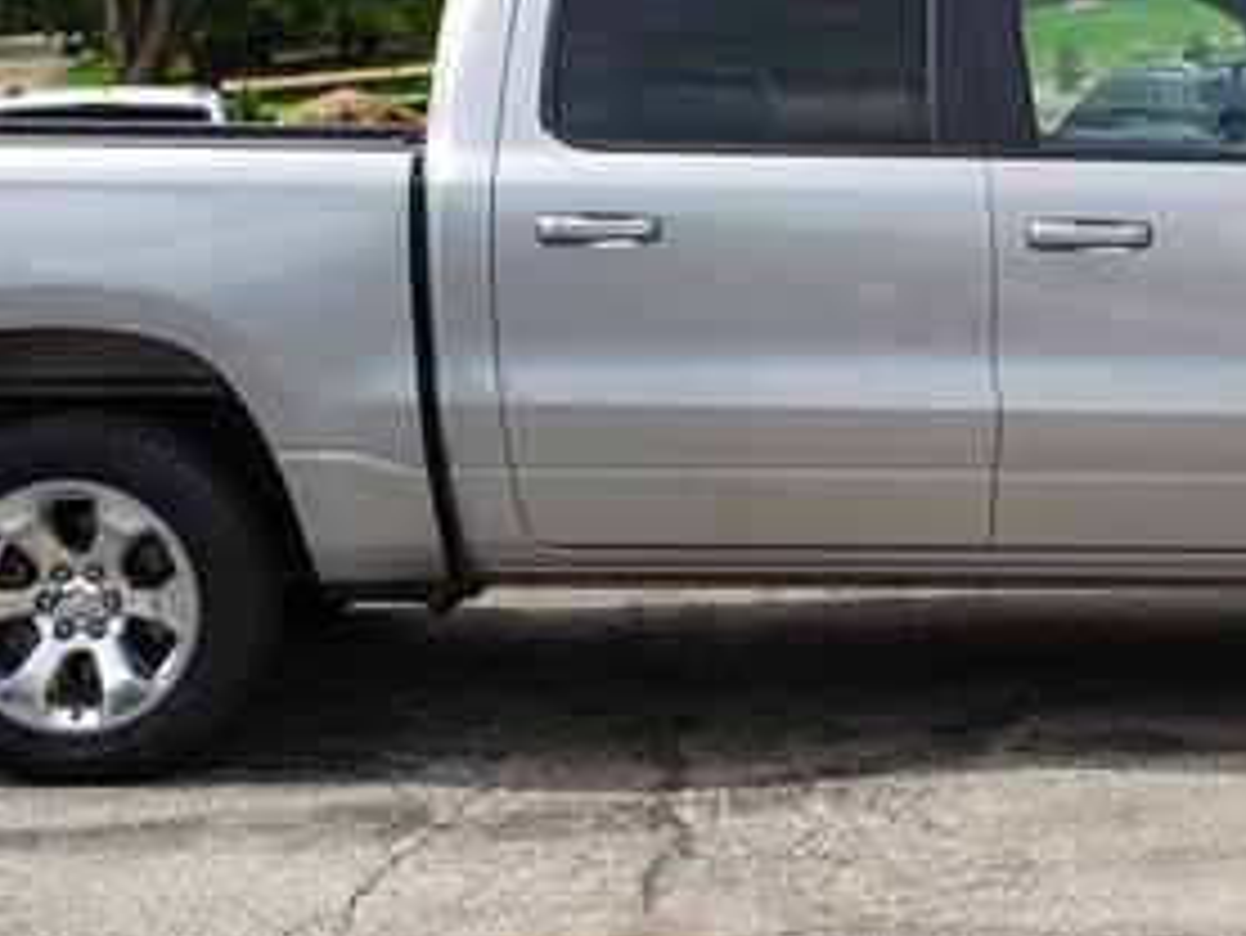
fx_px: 2161
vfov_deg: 24.4
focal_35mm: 60
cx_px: 859
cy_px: 356
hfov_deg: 31.8
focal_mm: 4.3
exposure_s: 1/1024
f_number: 2.4
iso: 50
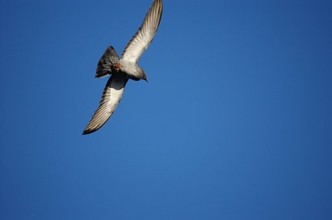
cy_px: 110
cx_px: 166
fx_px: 6908
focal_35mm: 750
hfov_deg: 2.8
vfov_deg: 1.8
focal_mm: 500
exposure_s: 1/1250
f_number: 8
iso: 400
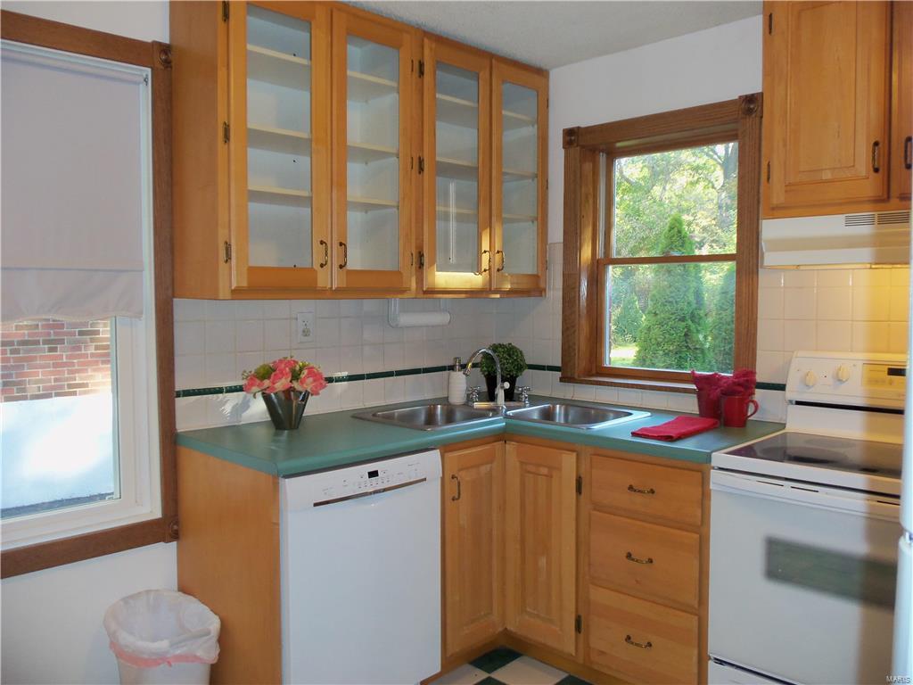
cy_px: 342
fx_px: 765
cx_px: 456
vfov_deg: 48.2
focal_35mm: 29
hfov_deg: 61.7
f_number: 3.4
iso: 100
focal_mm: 5.2
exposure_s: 1/30
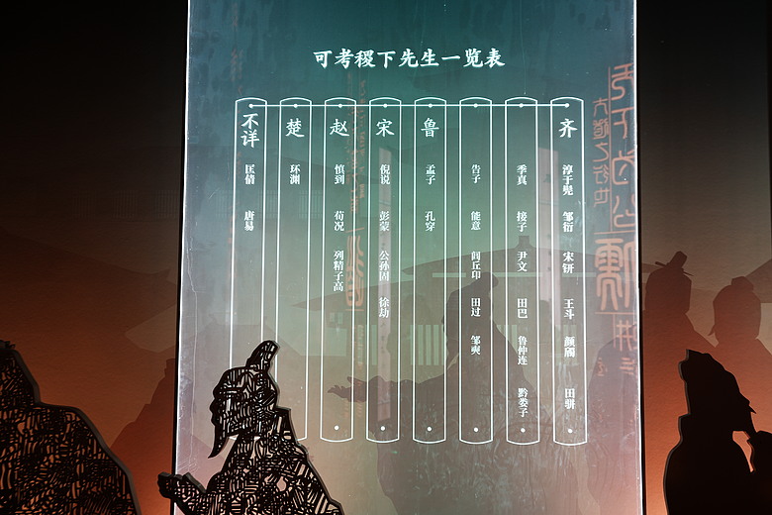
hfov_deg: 54.0
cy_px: 258
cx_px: 386
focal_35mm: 35
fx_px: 757
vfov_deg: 37.6
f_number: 2.8
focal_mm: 35.3
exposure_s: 1/6
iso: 125
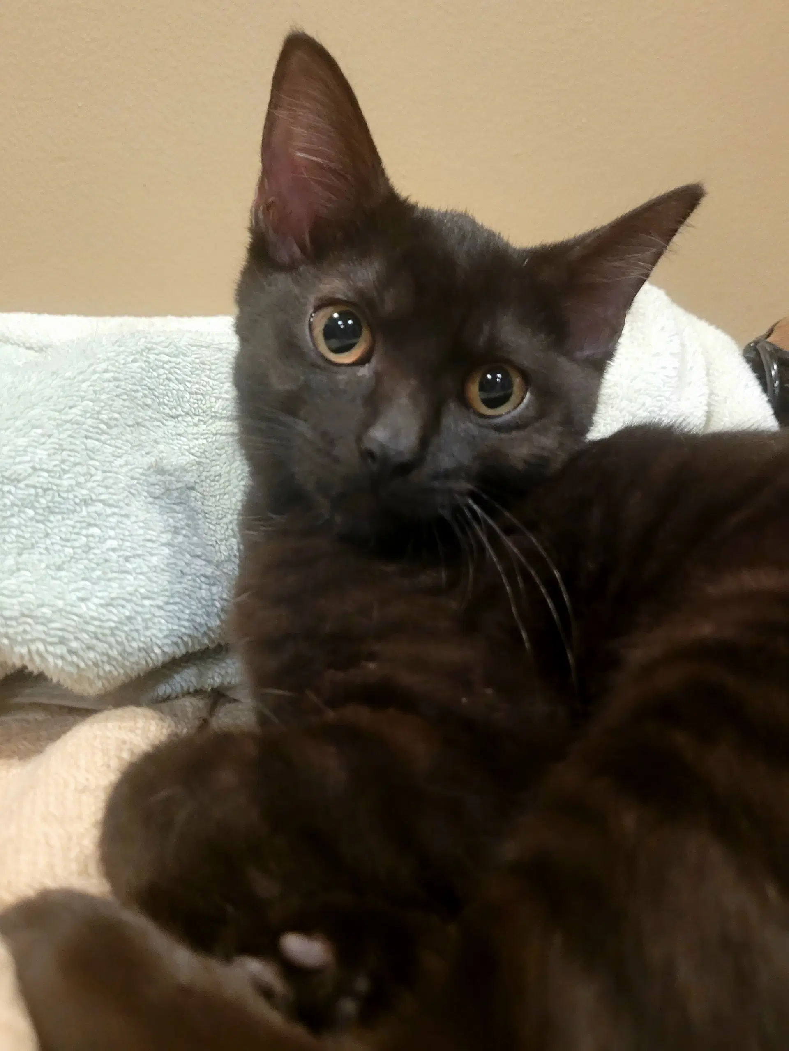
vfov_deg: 67.3
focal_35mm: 26
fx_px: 790
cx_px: 394
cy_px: 526
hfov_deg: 53.1
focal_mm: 5.4
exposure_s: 1/40
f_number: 1.8
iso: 640
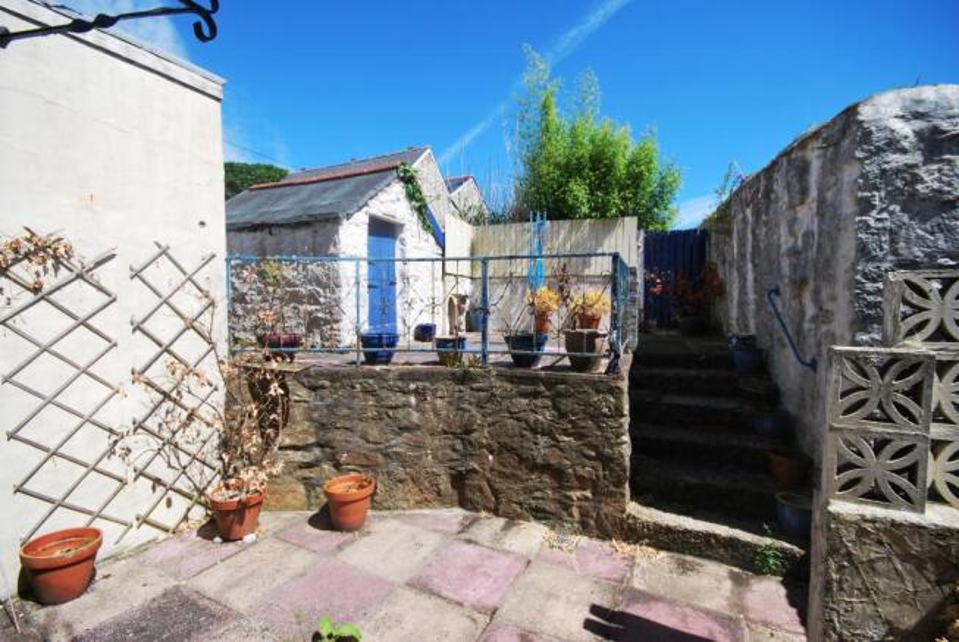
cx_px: 480
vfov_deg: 77.5
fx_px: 400
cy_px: 321
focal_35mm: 15
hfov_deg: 100.3
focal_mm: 10
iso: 100
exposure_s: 1/200
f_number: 7.1
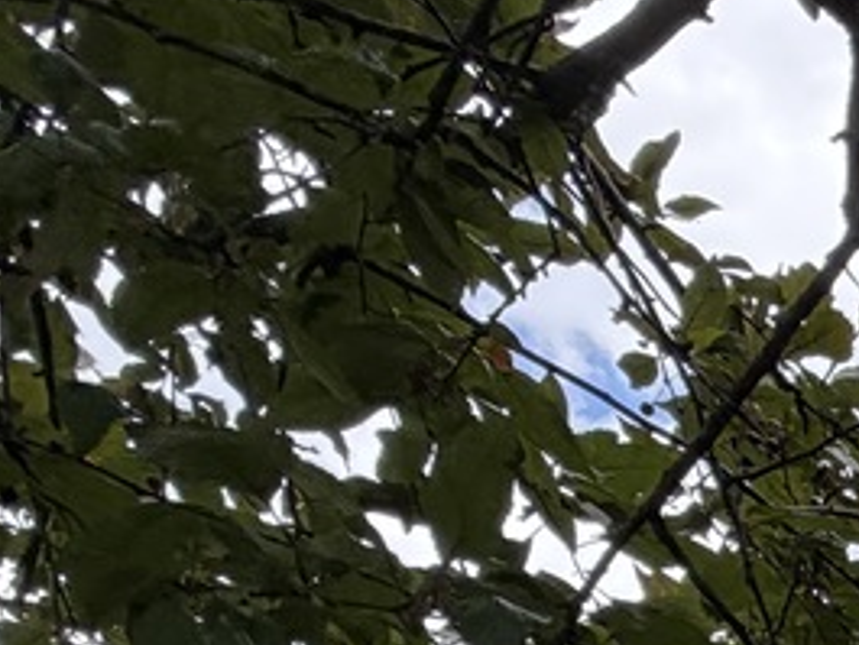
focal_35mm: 76
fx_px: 1887
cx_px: 1896
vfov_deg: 14.5
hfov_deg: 16.3
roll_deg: +0.6
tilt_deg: +7.6
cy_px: 1439
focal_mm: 2.22
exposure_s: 1/559
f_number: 2.2
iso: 40
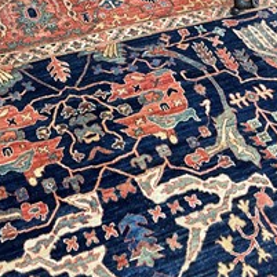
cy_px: 123
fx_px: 398
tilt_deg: -48.9
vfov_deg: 38.3
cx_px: 85
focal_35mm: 44
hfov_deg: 37.8
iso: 320
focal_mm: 5.1
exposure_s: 1/50
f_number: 1.6
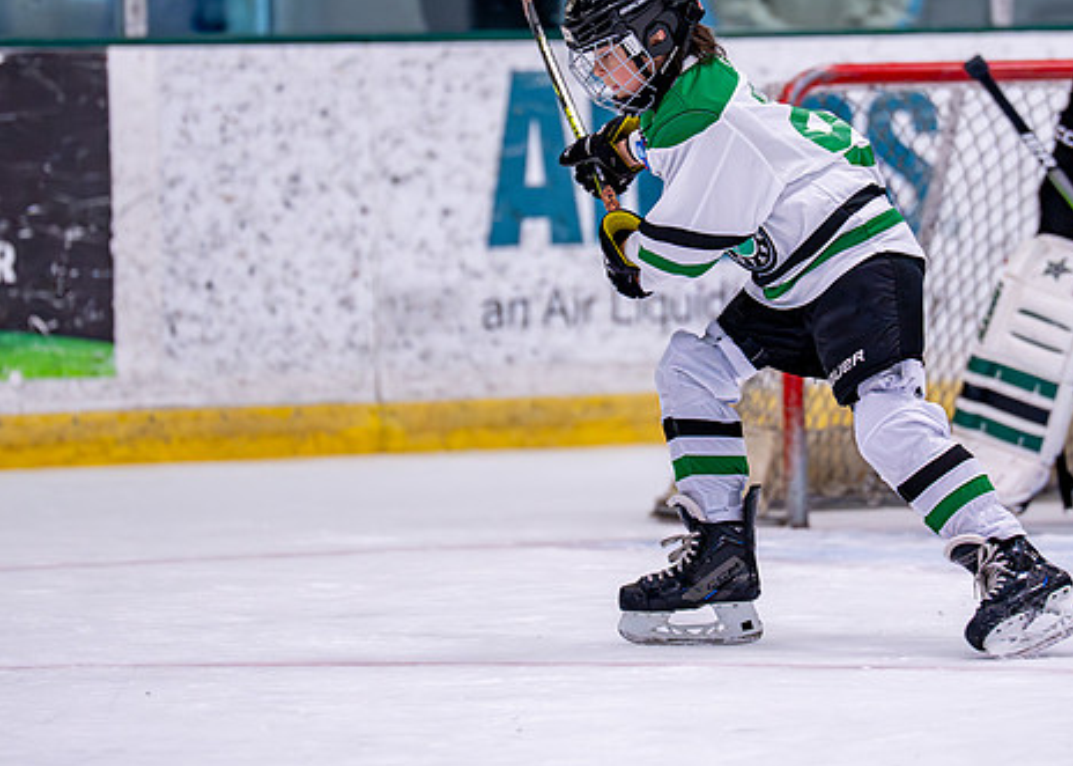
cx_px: 684
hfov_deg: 5.6
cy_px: 313
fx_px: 10966
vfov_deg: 4.0
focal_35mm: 360
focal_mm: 200
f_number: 2.8
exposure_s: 1/1250
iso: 2500
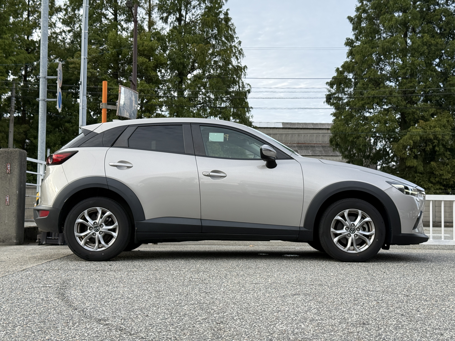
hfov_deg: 39.7
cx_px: 228
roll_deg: -0.8
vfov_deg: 30.3
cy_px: 170
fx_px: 631
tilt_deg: +3.5
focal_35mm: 48
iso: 64
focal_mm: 6.76
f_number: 1.78
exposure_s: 1/951
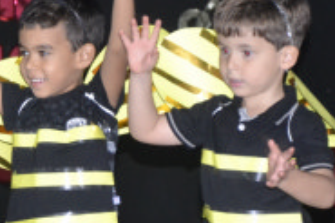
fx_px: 2640
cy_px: 153
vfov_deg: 4.8
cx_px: -60
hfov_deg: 7.2
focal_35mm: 284
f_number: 5.3
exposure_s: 1/60
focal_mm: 70
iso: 3200
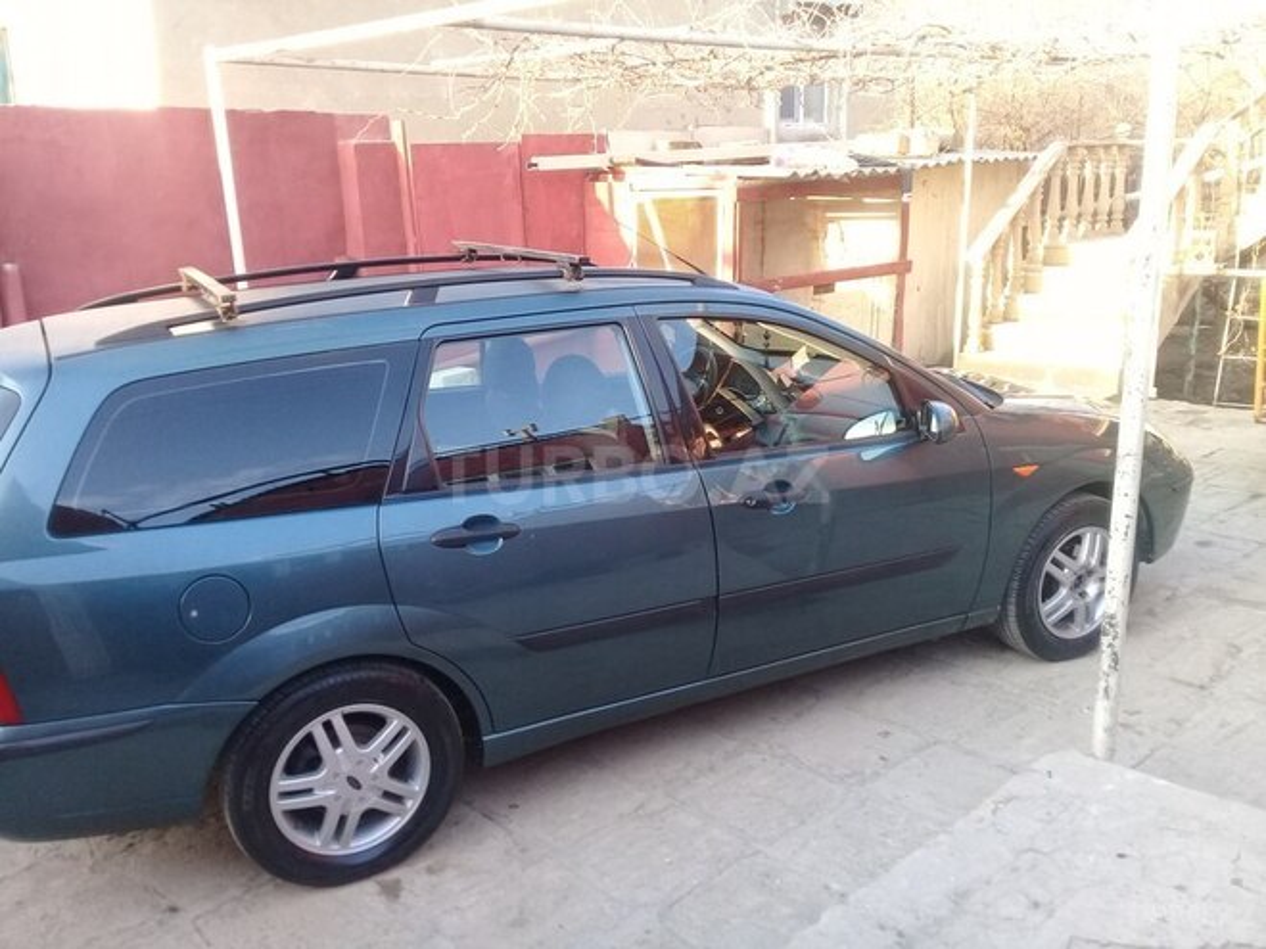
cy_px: 474
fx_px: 1134
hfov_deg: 58.4
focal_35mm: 31
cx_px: 633
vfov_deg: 45.4
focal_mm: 3.3
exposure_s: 1/50
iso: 64
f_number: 2.2
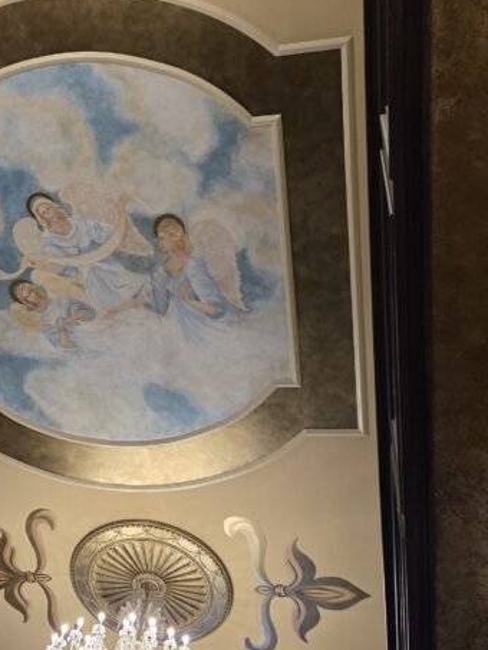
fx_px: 977
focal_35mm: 52
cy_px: 291
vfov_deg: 36.8
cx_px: 52
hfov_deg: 27.1
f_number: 1.8
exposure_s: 1/120
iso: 640
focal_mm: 5.4
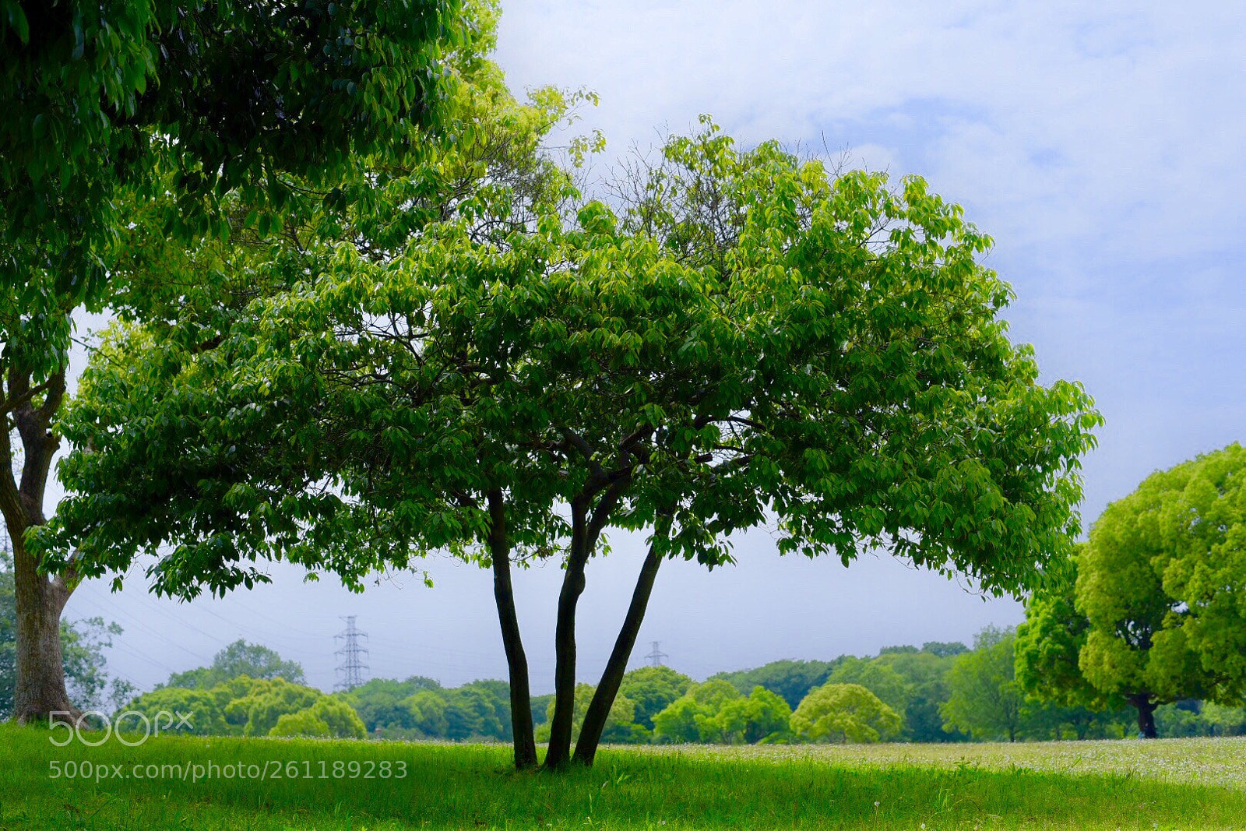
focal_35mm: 50
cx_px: 623
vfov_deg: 27.0
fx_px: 1731
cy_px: 416
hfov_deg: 39.6
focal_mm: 50
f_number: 5.6
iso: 100
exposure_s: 1/1000
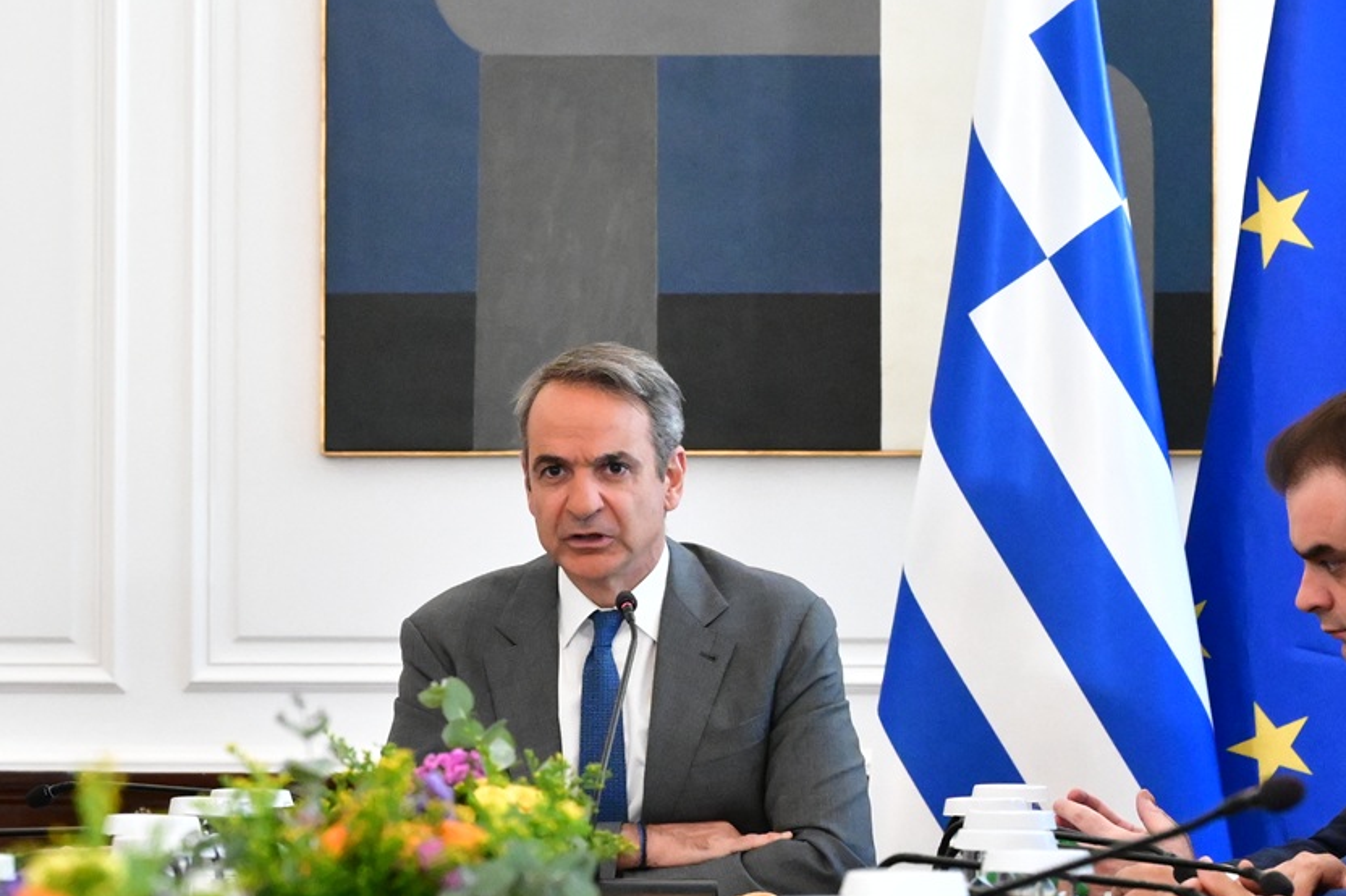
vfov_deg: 6.8
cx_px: 621
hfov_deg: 10.2
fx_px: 7549
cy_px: 492
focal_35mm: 202
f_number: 5
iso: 8000
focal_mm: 70
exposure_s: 1/500
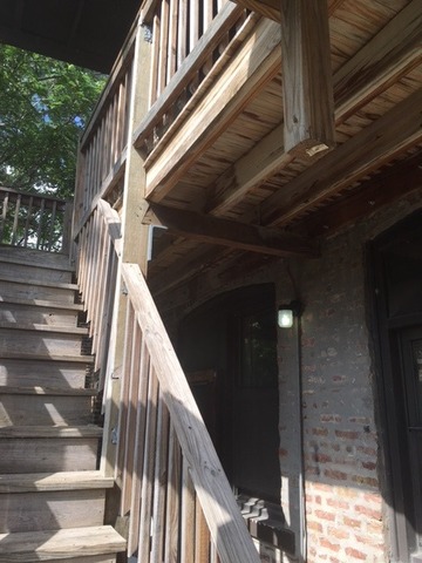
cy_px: 282
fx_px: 471
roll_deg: -2.9
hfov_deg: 48.2
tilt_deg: +16.1
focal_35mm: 29
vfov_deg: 61.7
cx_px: 211
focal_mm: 4.15
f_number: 2.2
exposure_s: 1/499
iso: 25
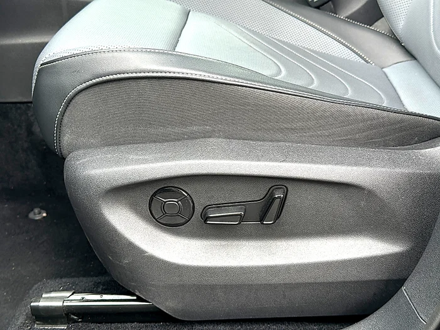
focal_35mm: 48
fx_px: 610
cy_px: 165
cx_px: 220
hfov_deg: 39.7
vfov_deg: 30.3
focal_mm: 6.86
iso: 50
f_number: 1.78
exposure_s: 1/184
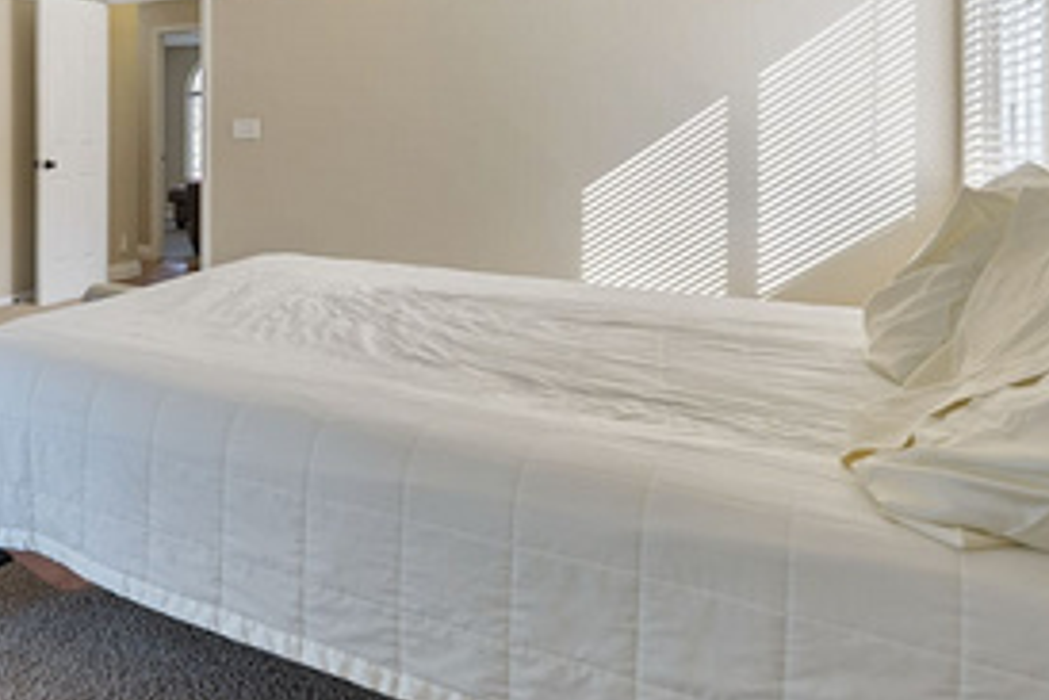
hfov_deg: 50.2
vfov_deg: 44.4
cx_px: -42
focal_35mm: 28
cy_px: 147
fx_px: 816
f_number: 8
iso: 100
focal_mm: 12
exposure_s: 1
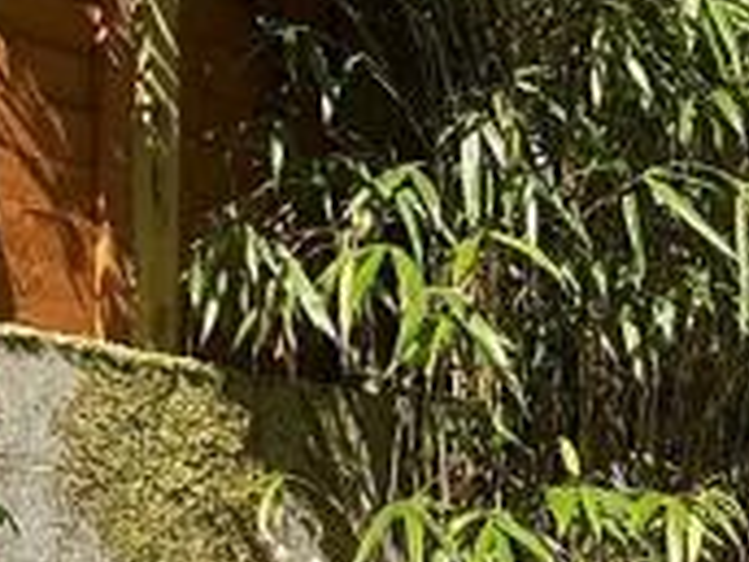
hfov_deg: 10.8
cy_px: 854
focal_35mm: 173
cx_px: 1258
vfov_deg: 8.4
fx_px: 3743
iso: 25
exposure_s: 1/674
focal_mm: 3
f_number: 1.8
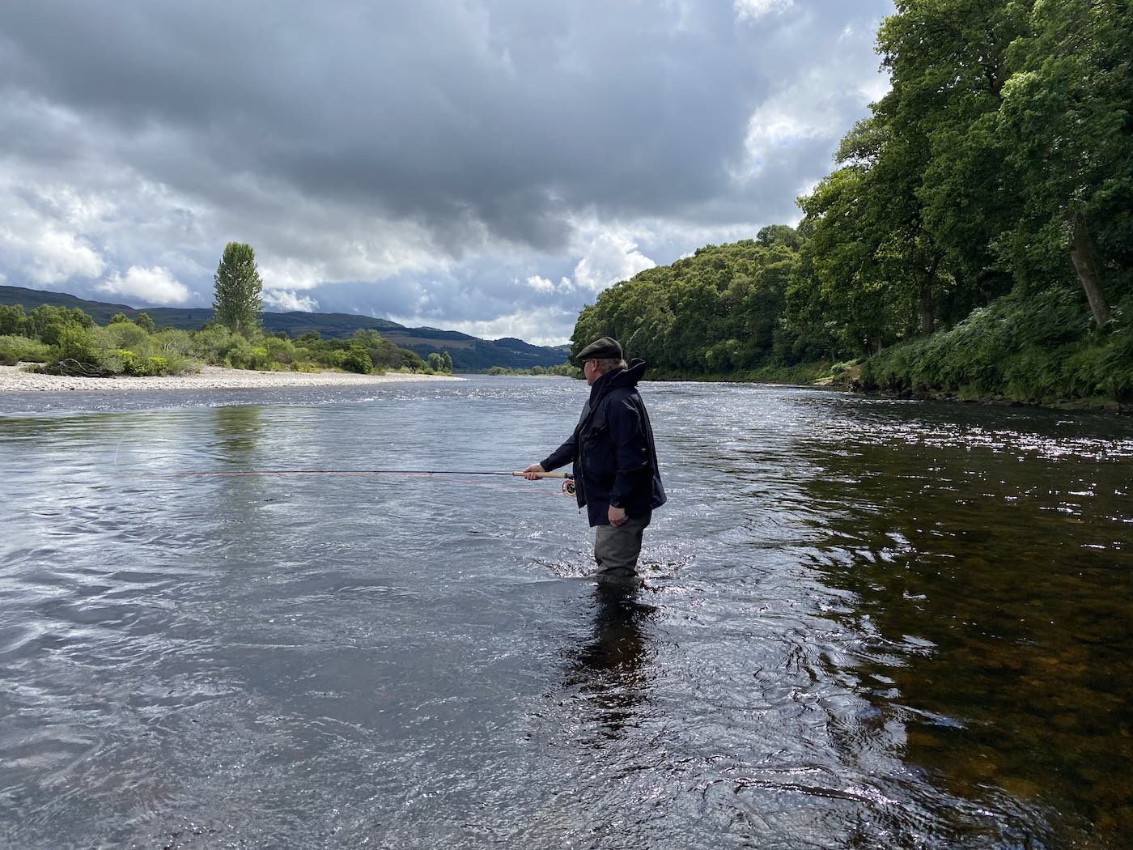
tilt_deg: -2.1
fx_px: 851
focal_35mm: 26
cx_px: 566
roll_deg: +0.5
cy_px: 425
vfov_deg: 53.1
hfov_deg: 67.3
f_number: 1.8
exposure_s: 1/2183
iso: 32
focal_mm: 4.25
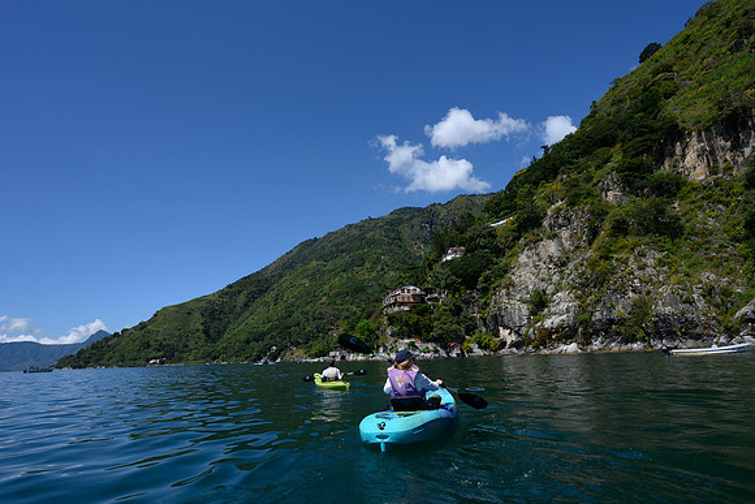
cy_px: 252
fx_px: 401
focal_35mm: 19
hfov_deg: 86.5
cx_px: 378
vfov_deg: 64.3
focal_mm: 16.5
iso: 80
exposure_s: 1/250
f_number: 9
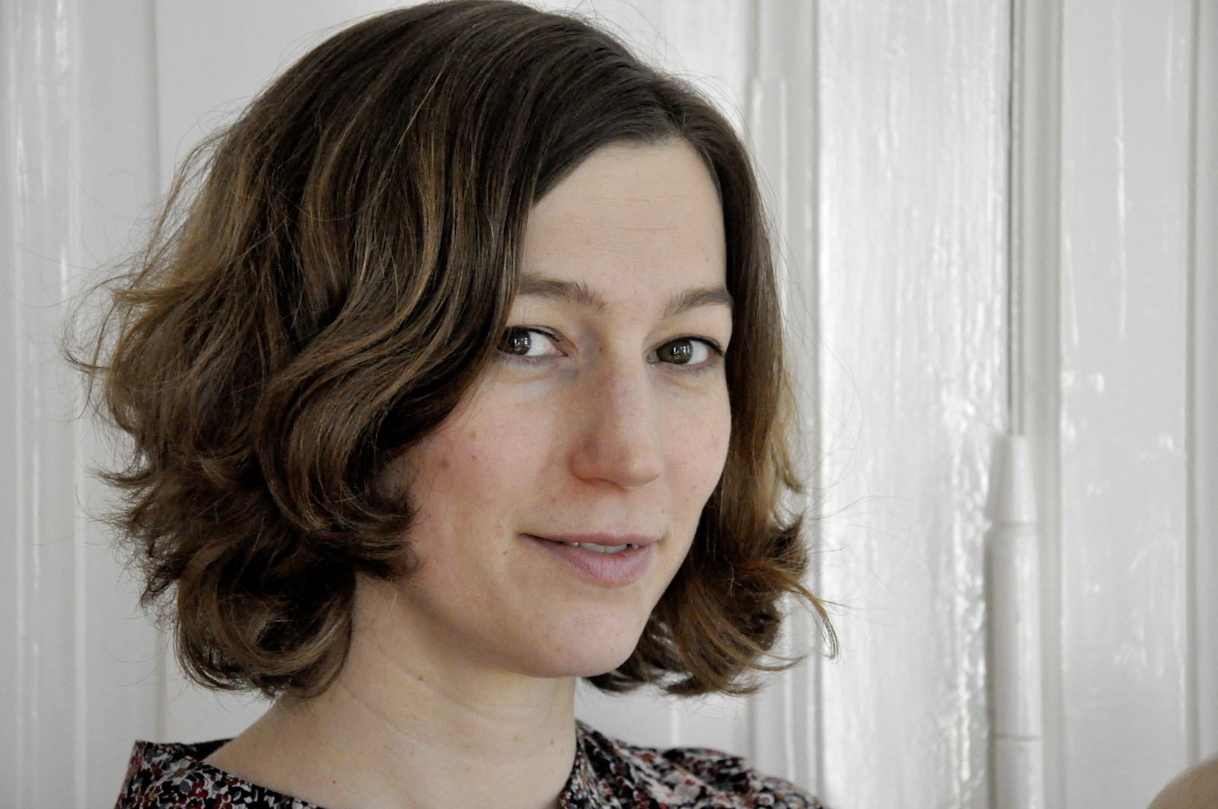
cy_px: 404
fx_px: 4055
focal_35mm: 120
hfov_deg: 17.1
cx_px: 609
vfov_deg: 11.4
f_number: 9
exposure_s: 1/320
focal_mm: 80
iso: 3200
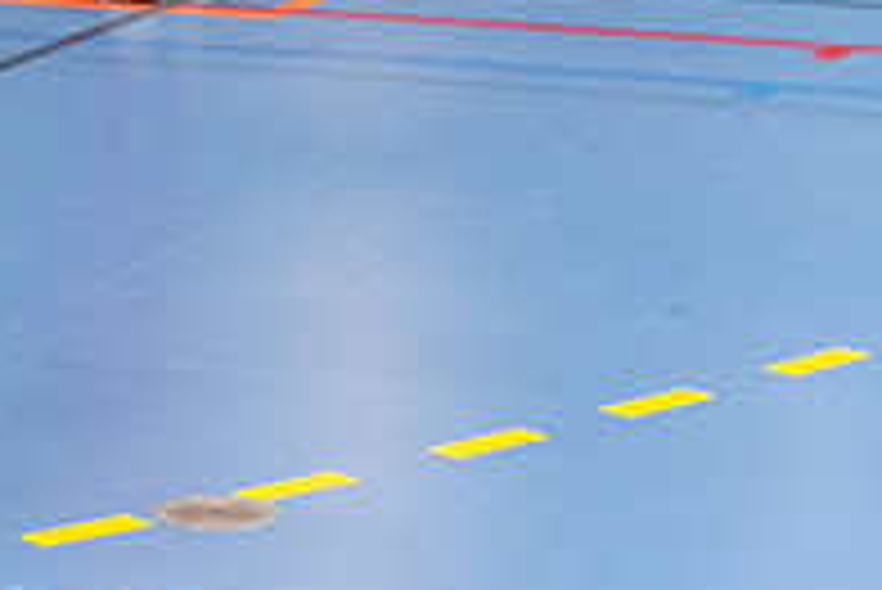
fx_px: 5075
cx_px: -364
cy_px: -95
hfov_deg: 9.7
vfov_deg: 6.6
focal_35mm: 207
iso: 4000
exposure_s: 1/400
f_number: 3.5
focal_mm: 70
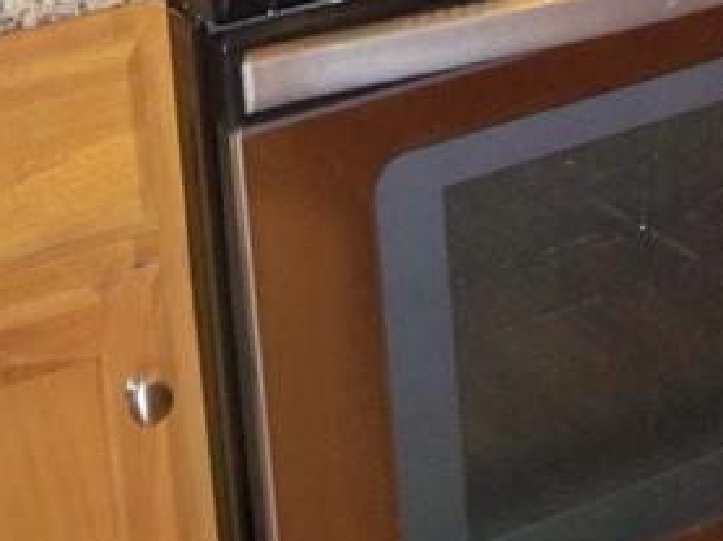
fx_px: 2692
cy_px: -398
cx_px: 741
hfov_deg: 15.0
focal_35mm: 129
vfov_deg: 10.8
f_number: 3.5
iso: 200
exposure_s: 1/30
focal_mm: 6.2
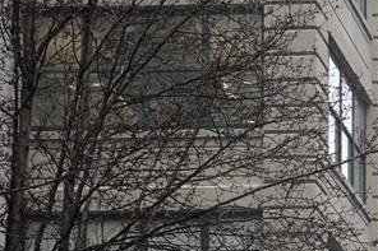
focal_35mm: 223
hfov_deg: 8.5
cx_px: 867
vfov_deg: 5.9
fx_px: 2340
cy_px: 649
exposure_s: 1/125
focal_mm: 33
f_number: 6.3
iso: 320
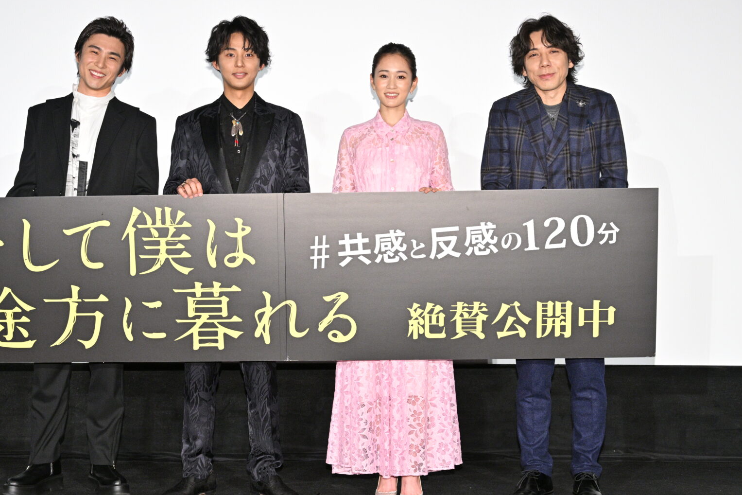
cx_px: 315
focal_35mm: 64
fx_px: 1319
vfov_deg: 21.2
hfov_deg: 31.4
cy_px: 256
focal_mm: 54
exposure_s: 1/200
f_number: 5.6
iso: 3200
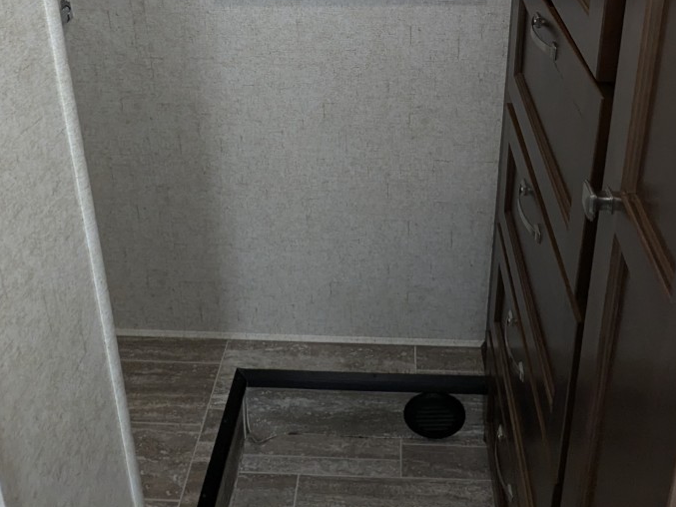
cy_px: -12
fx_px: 645
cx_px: 375
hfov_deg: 55.2
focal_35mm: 33
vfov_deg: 37.8
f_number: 2.2
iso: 199
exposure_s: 1/46.9
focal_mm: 2.35
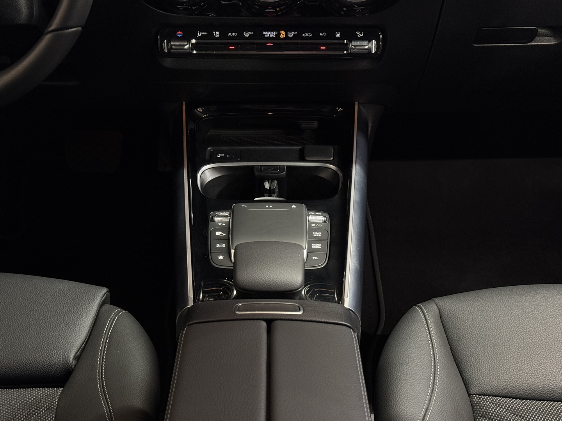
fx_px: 779
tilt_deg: -35.9
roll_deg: -0.3
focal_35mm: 48
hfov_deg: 39.7
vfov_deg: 30.3
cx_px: 281
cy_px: 210
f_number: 1.78
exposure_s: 1/40
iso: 500
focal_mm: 6.76
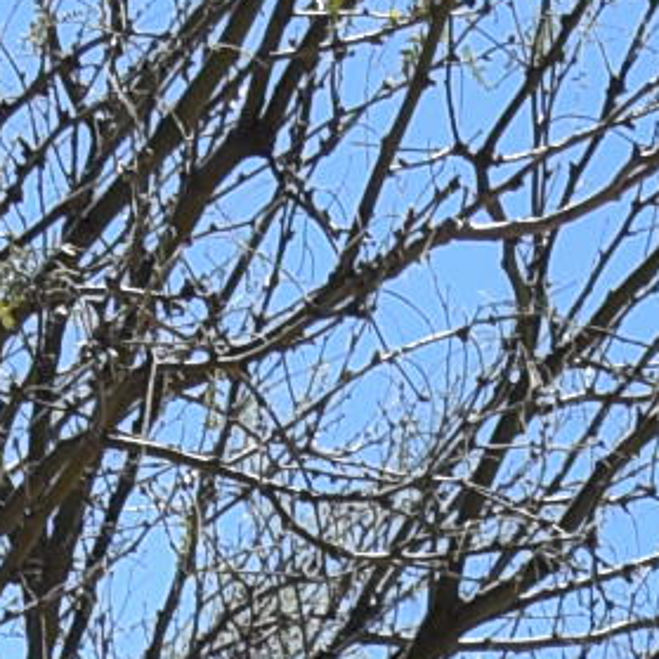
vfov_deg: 8.8
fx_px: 3243
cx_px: 383
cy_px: 2178
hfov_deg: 11.6
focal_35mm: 151
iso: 200
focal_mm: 11
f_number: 10
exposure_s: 1/400
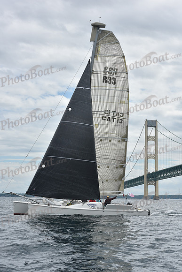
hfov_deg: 19.5
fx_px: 530
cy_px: 136
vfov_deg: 28.8
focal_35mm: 70
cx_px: 91
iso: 250
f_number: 10
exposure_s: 1/800
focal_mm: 70
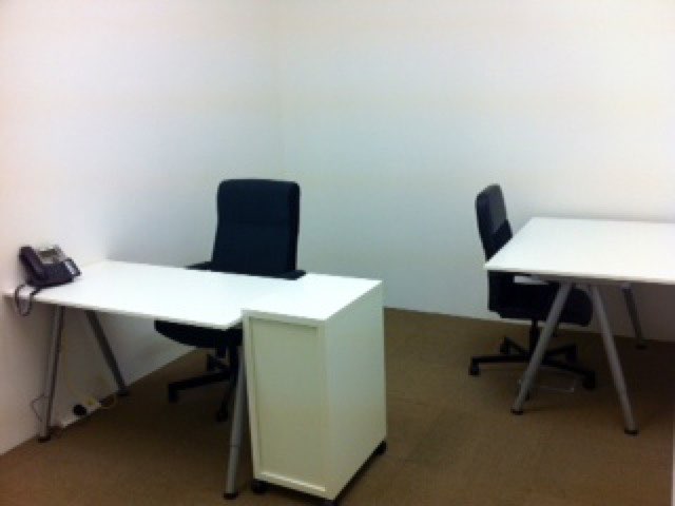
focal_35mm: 35
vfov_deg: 40.7
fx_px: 682
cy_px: 253
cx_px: 338
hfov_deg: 52.6
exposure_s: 1/24
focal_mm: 3.85
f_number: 2.8
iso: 80
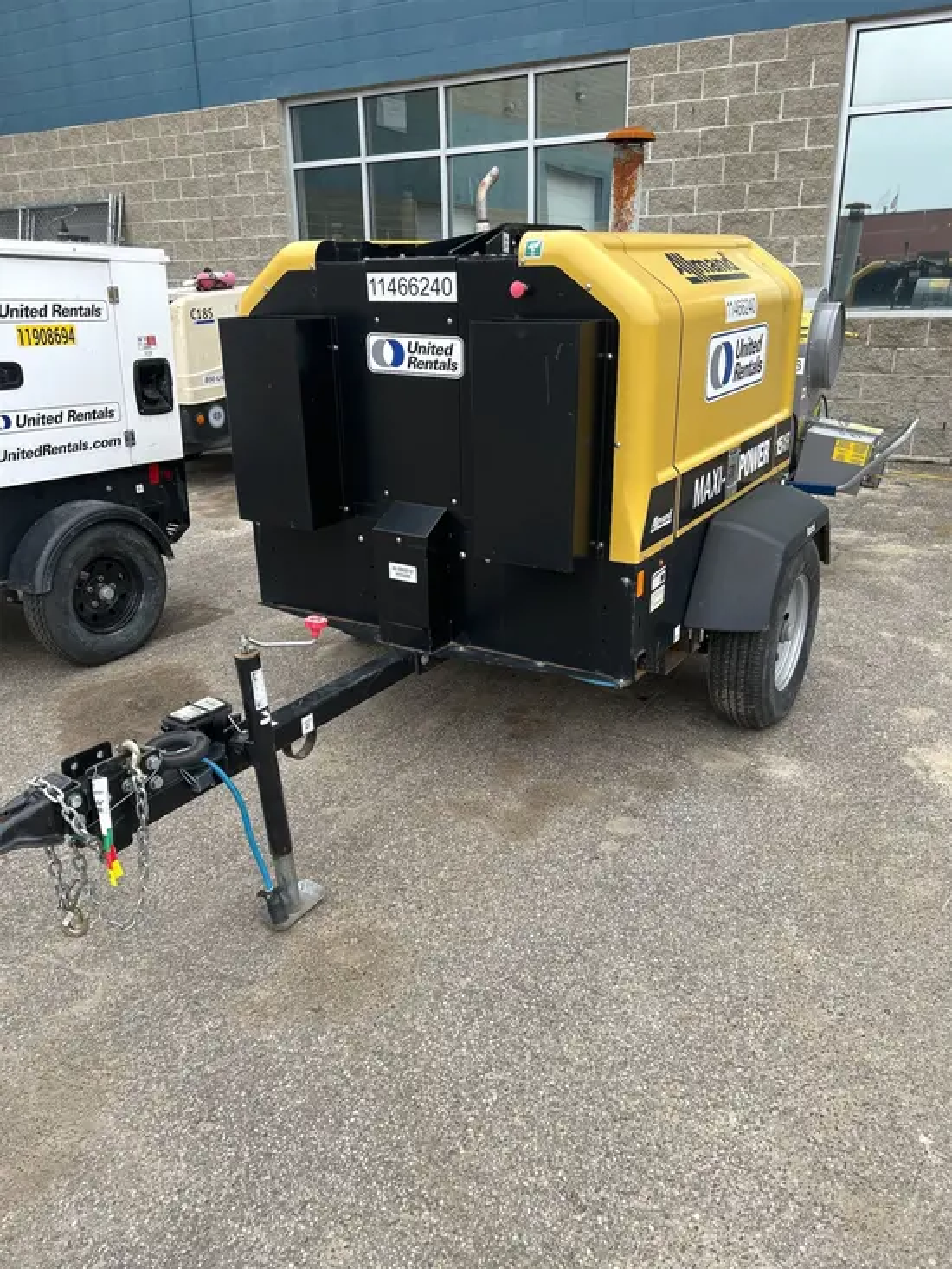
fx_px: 953
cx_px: 476
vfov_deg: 67.3
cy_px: 634
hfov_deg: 53.1
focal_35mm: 26
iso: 50
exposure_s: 1/272
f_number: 1.5
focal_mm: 5.7
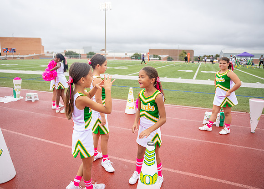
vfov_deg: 53.1
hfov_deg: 69.9
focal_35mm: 25
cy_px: 94
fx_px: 189
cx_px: 123
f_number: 2.8
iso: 320
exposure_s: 1/1250
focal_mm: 24
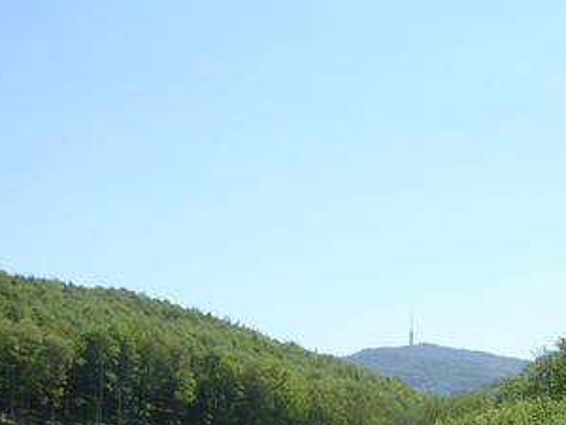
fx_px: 1324
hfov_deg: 24.0
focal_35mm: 81
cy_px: 438
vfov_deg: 17.7
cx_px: 394
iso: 100
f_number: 5.6
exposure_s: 1/280
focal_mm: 5.8
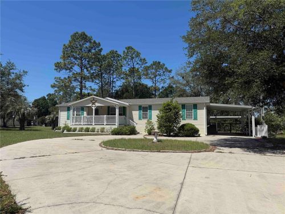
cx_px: 142
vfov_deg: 56.8
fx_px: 198
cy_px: 107
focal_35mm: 24
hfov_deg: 71.6
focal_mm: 6.76
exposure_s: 1/7353
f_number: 1.78
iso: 80
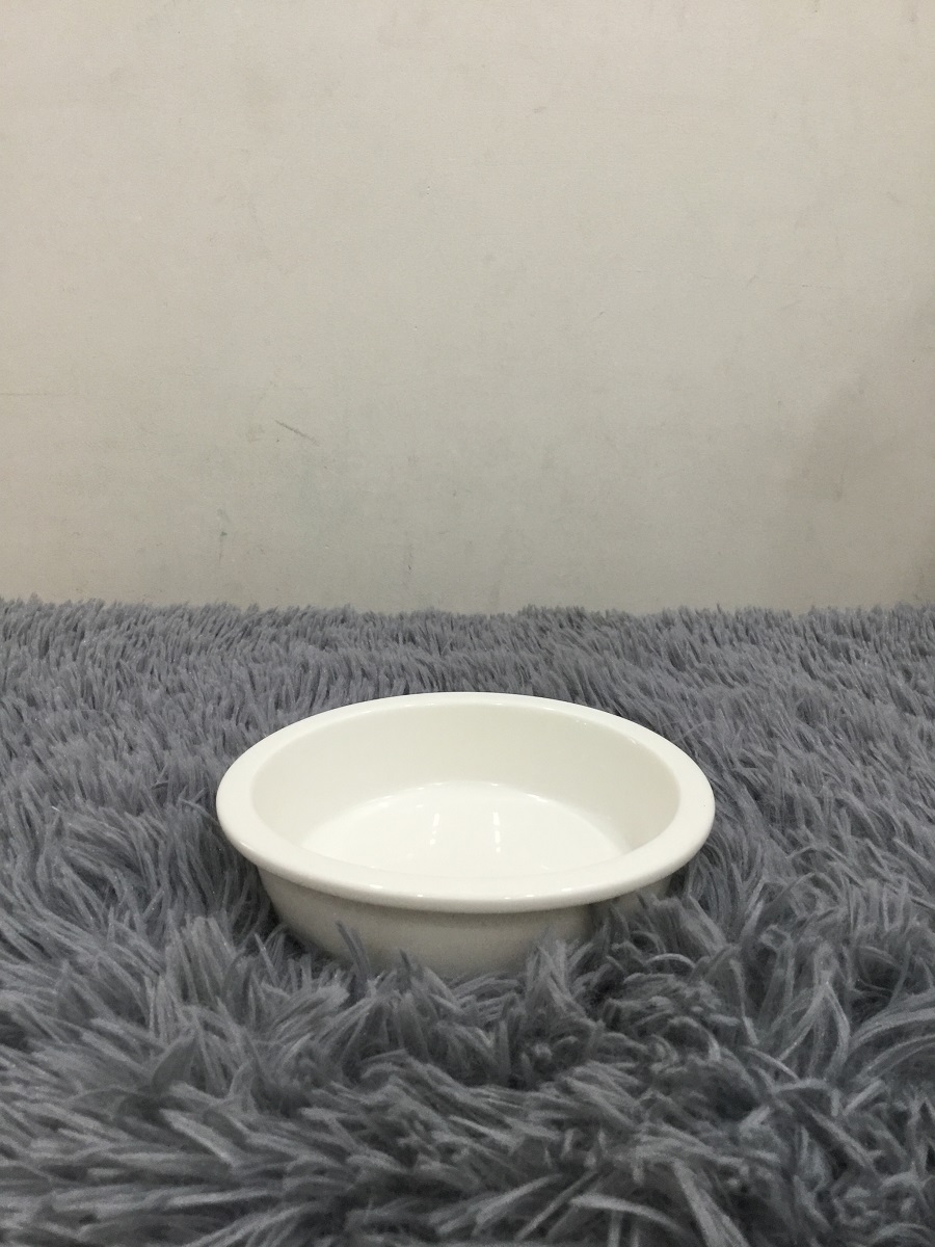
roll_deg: +1.0
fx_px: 1116
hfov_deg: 45.4
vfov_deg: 58.4
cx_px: 468
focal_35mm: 31
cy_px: 624
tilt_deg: -16.7
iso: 64
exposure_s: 1/33
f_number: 2.4
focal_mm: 3.3
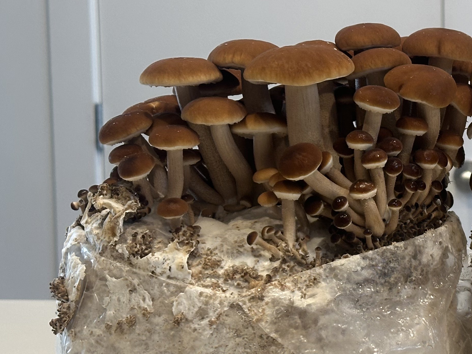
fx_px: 1432
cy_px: 221
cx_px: 449
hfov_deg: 18.3
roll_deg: +0.3
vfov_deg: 14.1
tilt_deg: -5.3
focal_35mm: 105
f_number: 1.78
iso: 125
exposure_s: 1/60
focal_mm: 6.86
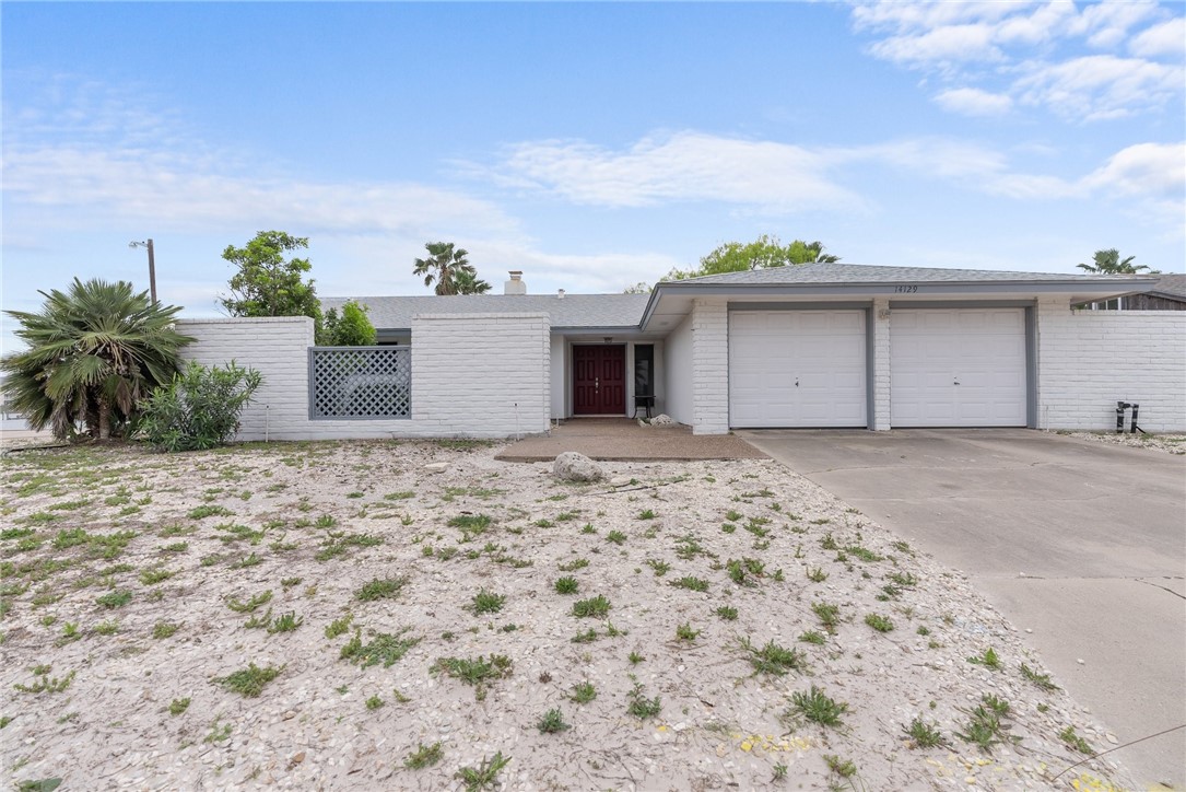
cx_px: 593
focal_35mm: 16
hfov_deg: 96.7
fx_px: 527
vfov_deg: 73.8
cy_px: 396
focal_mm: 16
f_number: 7.1
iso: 80
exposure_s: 1/100
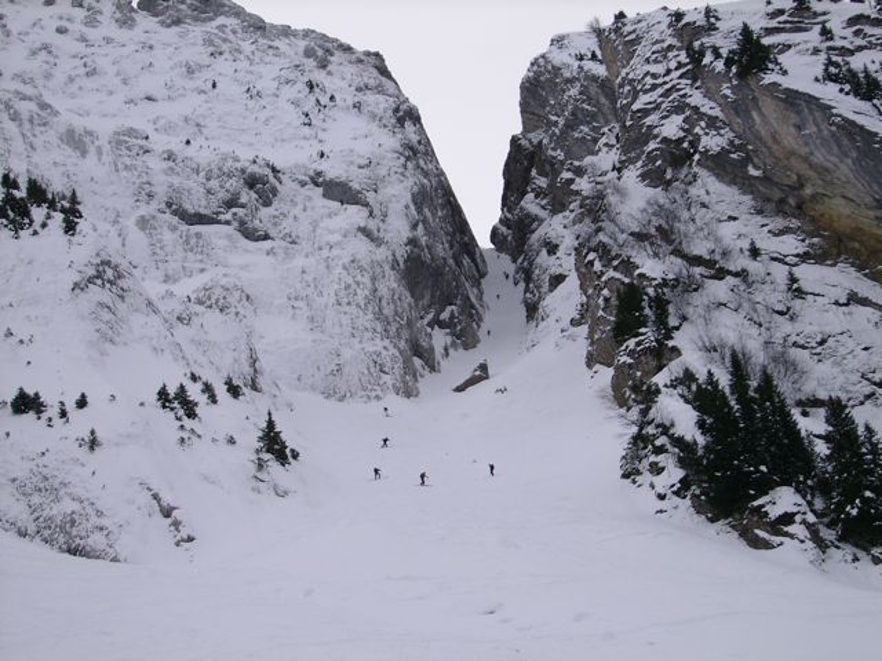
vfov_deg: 17.6
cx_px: 441
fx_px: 2140
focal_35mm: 84
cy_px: 330
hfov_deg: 23.3
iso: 50
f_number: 4.3
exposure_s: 1/594
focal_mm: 13.96
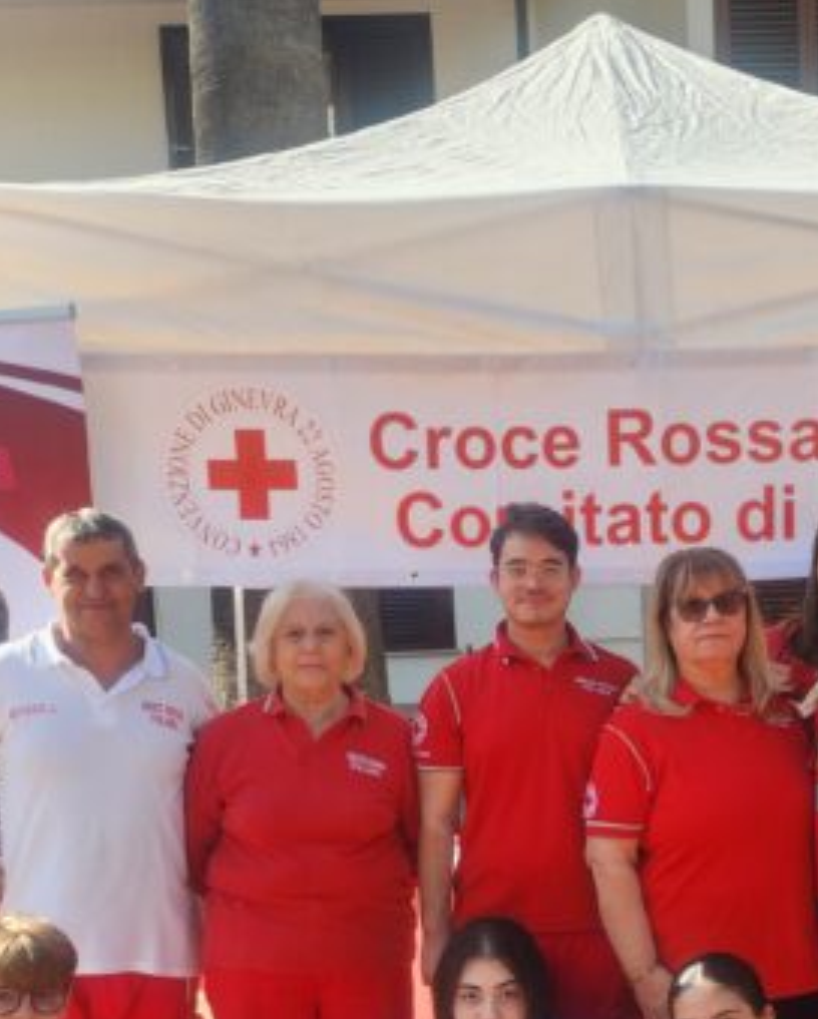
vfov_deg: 34.1
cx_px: 659
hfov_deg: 28.0
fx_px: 1601
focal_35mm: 53
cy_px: 839
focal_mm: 5
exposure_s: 1/939
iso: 50
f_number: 1.8
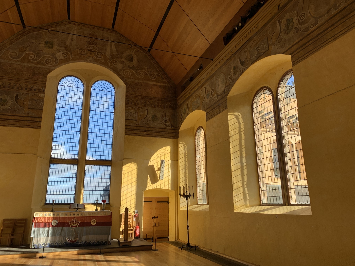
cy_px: 133
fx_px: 267
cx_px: 178
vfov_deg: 53.1
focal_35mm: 26
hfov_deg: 67.3
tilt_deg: +13.9
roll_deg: +0.5
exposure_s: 1/500
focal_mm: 4.25
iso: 25
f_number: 1.8
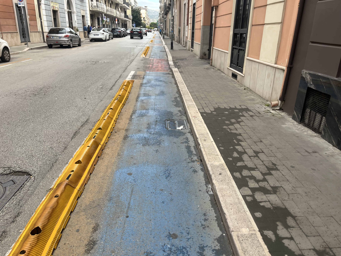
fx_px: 256
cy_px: 128
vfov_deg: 53.1
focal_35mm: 26
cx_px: 170
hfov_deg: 67.3
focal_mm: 5.1
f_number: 1.6
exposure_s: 1/156
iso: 40
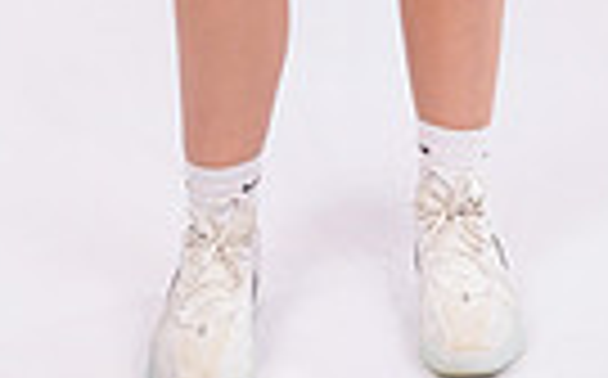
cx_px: 338
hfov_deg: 17.5
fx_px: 1969
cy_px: -554
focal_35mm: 119
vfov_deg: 9.6
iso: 160
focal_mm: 35
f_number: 7.1
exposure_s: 1/200
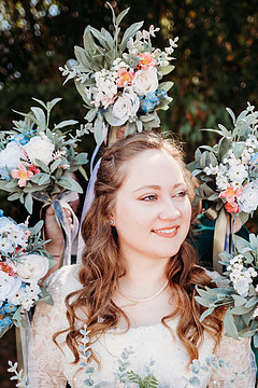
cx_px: 148
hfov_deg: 43.5
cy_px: 238
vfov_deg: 61.2
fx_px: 322
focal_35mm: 30
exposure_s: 1/800
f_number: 2.2
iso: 160
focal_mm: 24
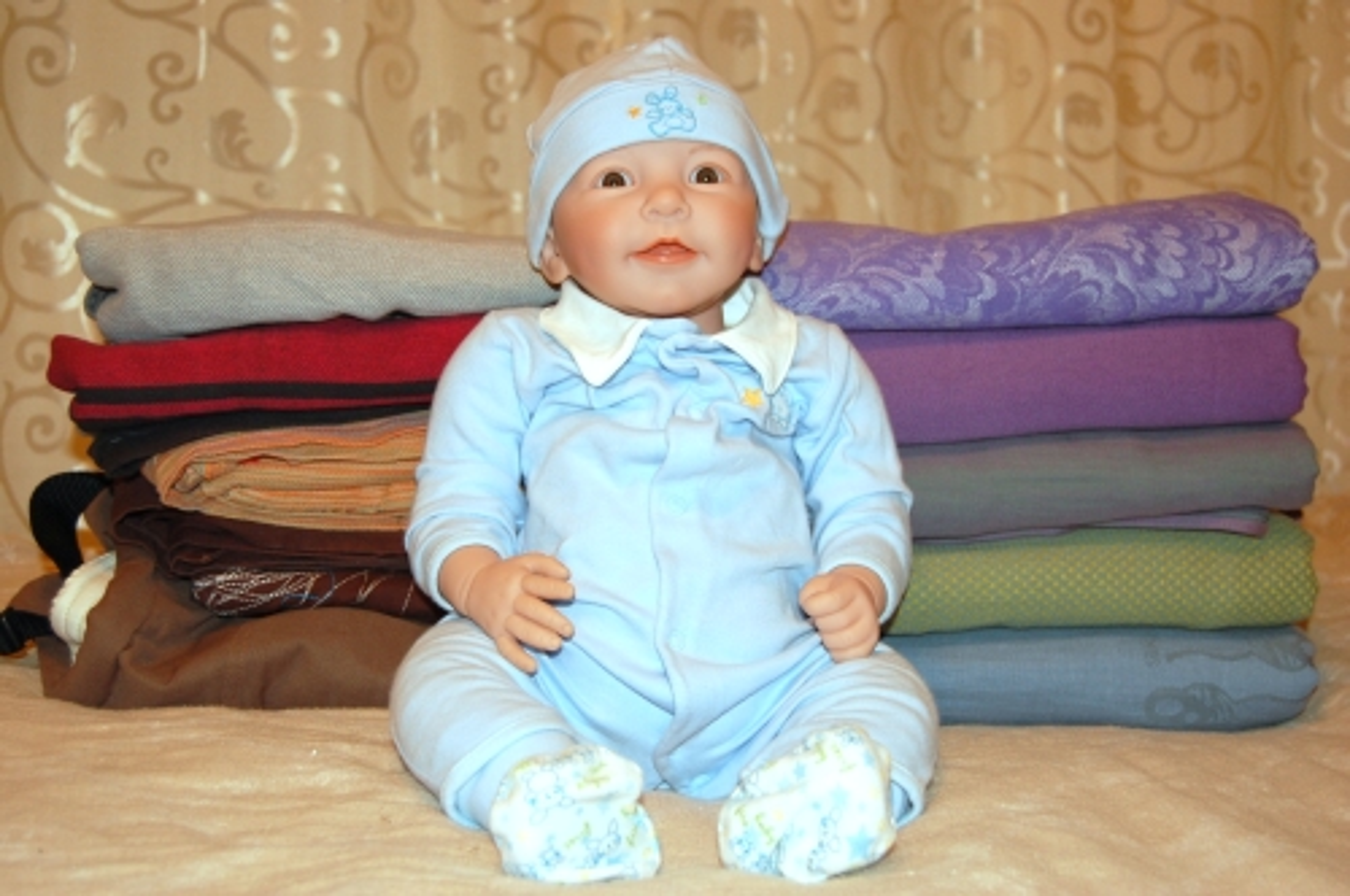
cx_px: 675
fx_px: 1798
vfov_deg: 28.0
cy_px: 448
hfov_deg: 41.2
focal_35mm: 48
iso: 400
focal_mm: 32
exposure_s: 1/60
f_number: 4.5
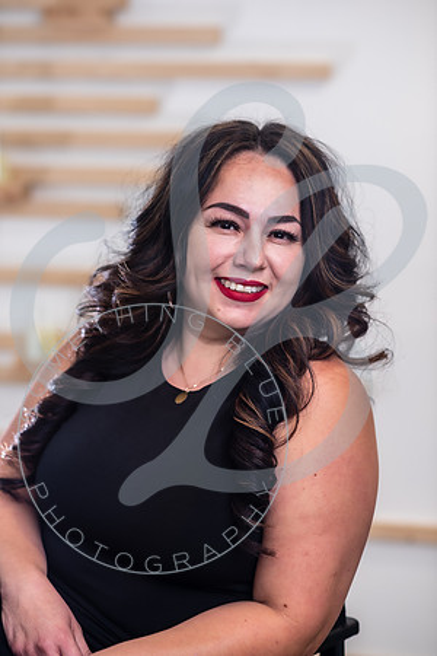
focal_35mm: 85
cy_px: 328
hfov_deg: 16.1
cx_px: 218
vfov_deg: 23.9
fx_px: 1548
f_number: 2.8
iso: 100
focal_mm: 85
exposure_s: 1/160
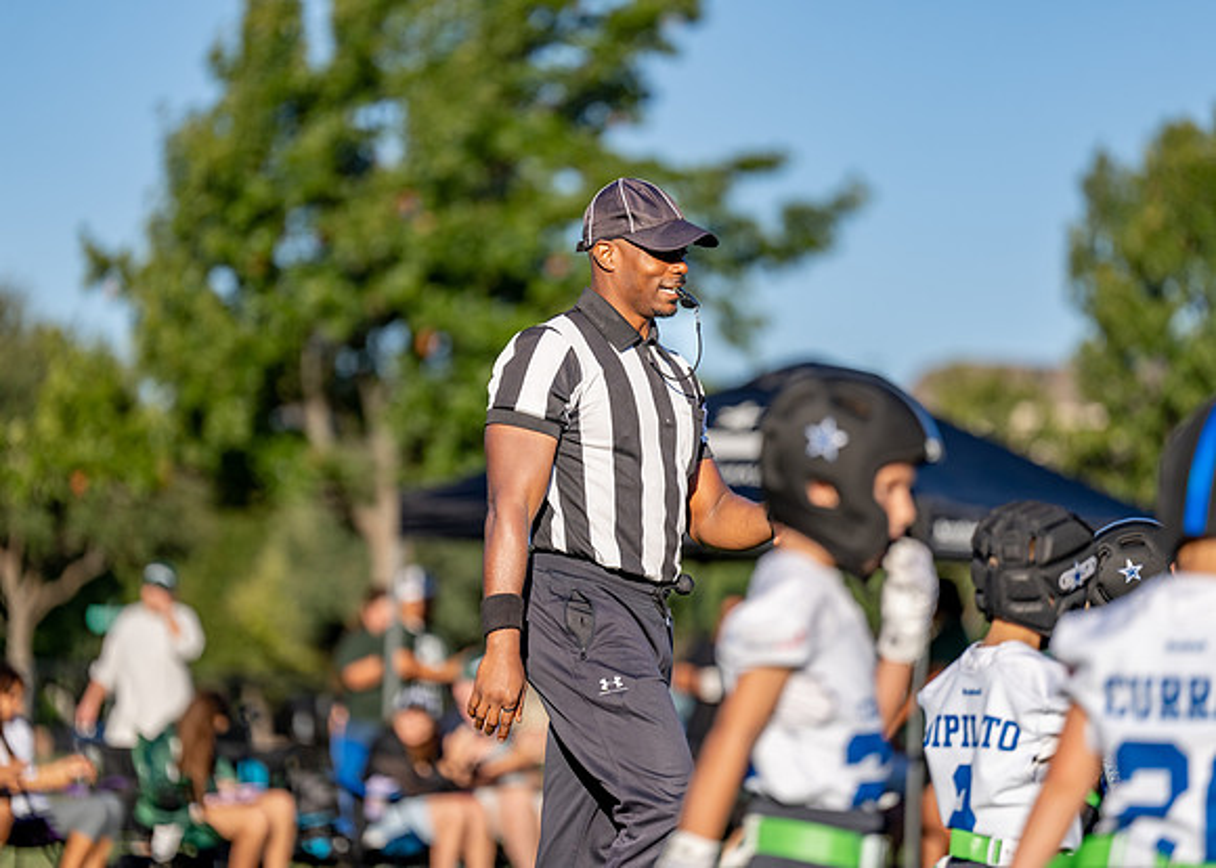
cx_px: 608
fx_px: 6078
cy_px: 434
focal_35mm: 176
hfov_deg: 11.4
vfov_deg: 8.2
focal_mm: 168
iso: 100
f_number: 2.8
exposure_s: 1/2000
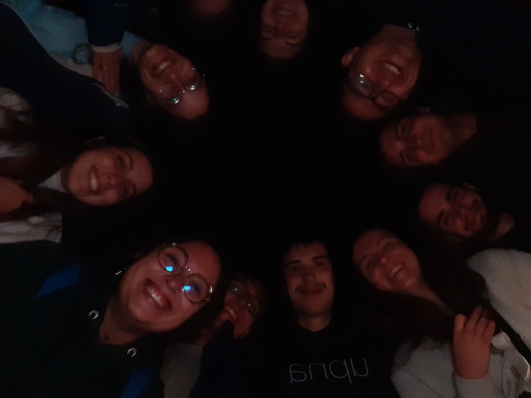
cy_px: 199
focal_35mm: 31
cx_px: 266
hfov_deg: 58.4
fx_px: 476
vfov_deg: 45.4
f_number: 2
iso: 400
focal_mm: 3.75
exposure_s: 1/8
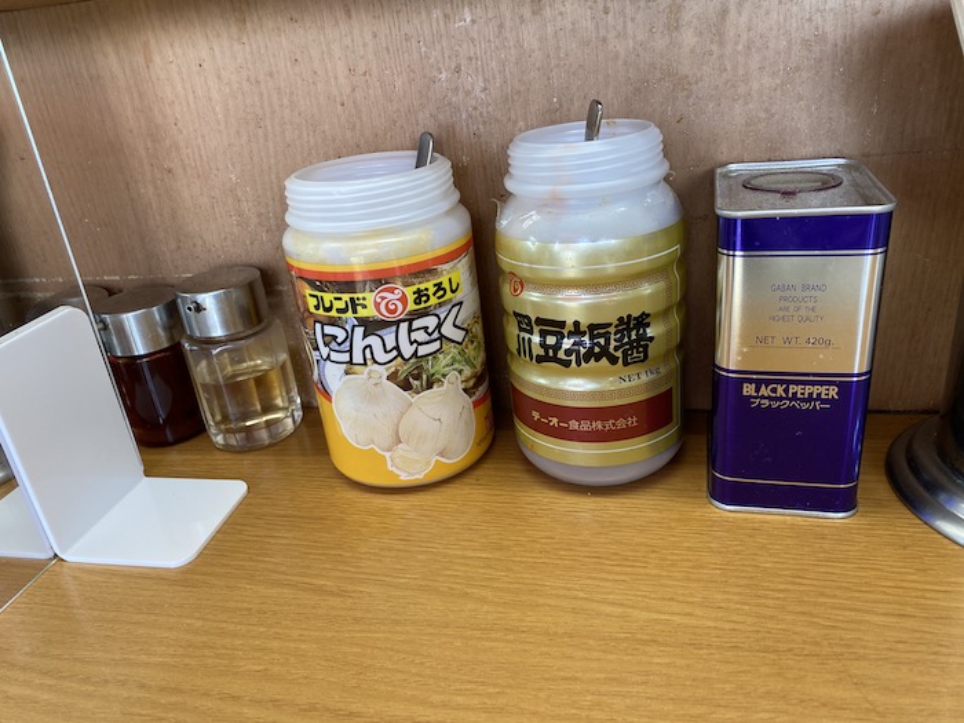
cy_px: 362
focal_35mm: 26
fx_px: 724
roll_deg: +6.4
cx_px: 482
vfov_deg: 53.1
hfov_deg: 67.3
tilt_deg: -23.6
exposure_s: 1/100
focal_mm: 4.25
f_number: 1.8
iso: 80
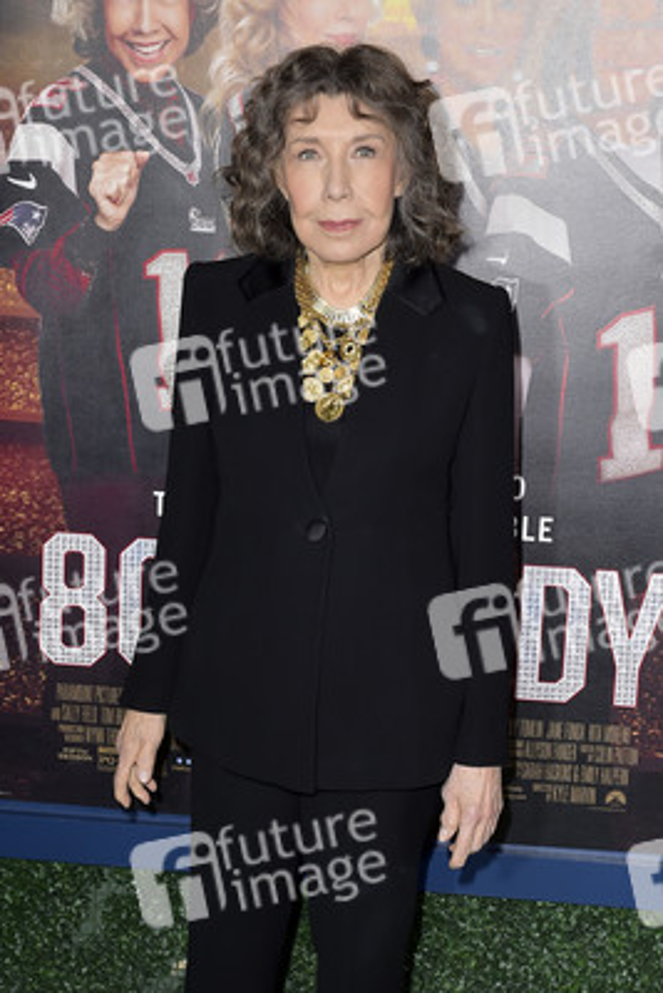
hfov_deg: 28.1
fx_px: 1325
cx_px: 332
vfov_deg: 41.1
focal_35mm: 48
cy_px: 496
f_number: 6.3
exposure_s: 1/250
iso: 400
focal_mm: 48
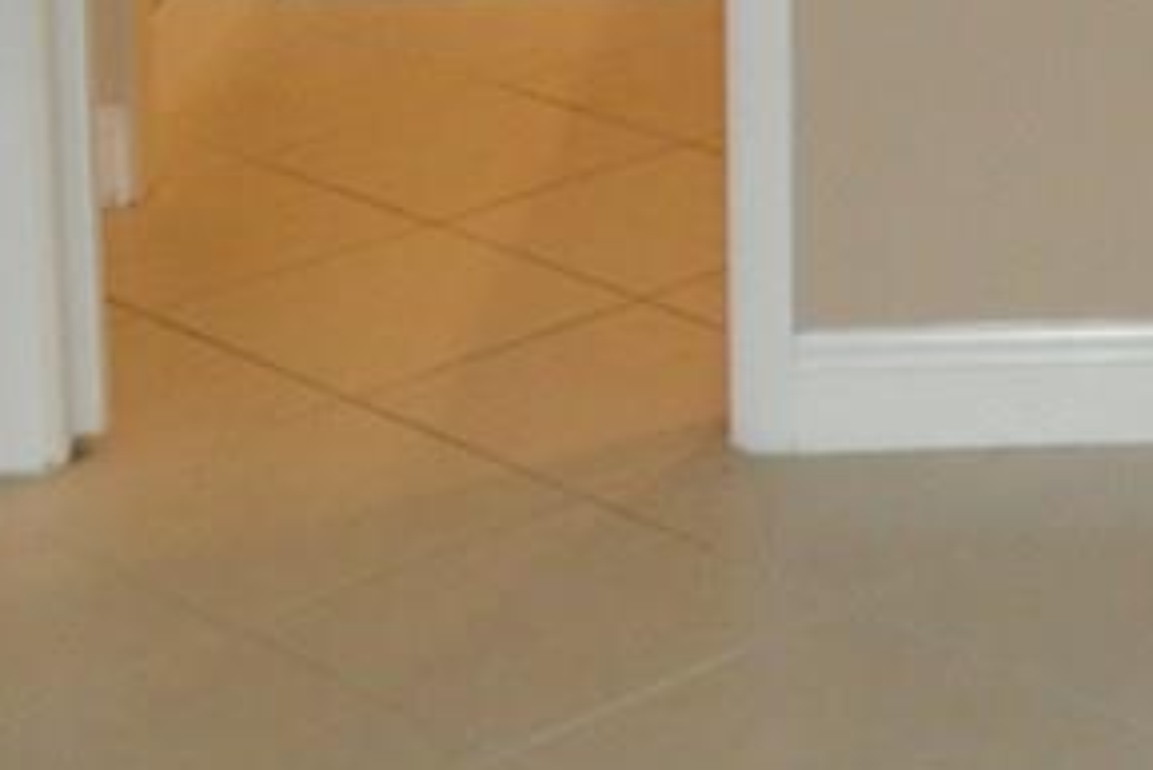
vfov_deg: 11.1
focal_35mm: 118
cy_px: -463
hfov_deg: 16.3
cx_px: 1552
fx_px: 3781
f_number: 3.7
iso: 240
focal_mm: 5.7
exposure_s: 1/45
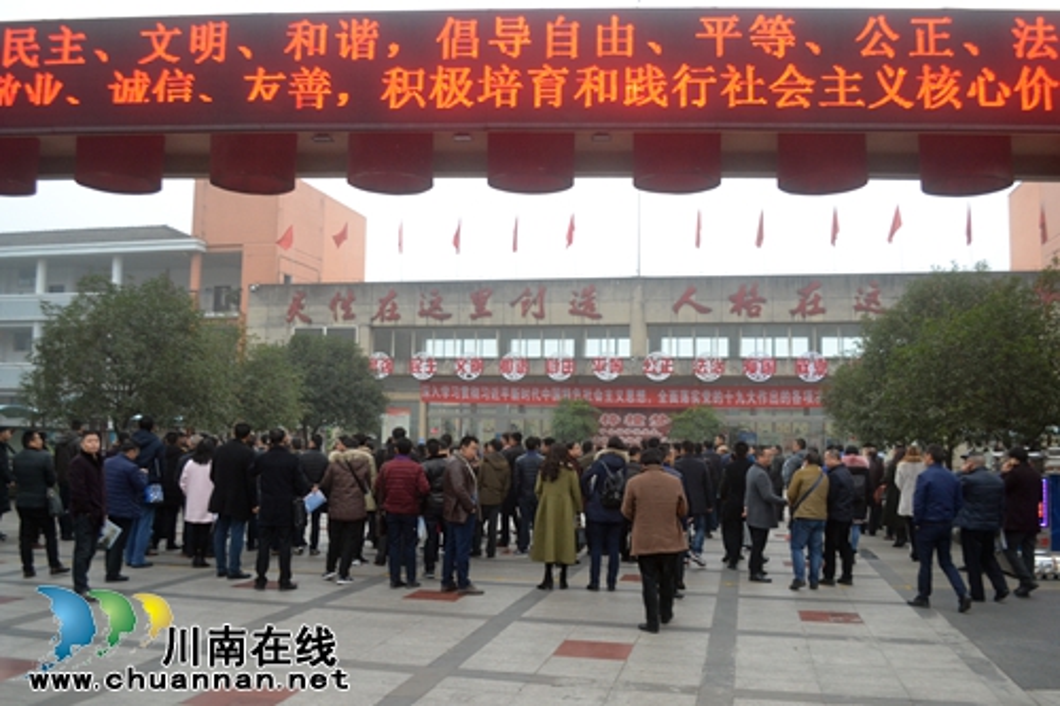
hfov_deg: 61.9
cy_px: 353
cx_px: 530
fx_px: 883
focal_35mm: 30
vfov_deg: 43.6
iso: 800
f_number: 5
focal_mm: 20
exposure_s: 1/100
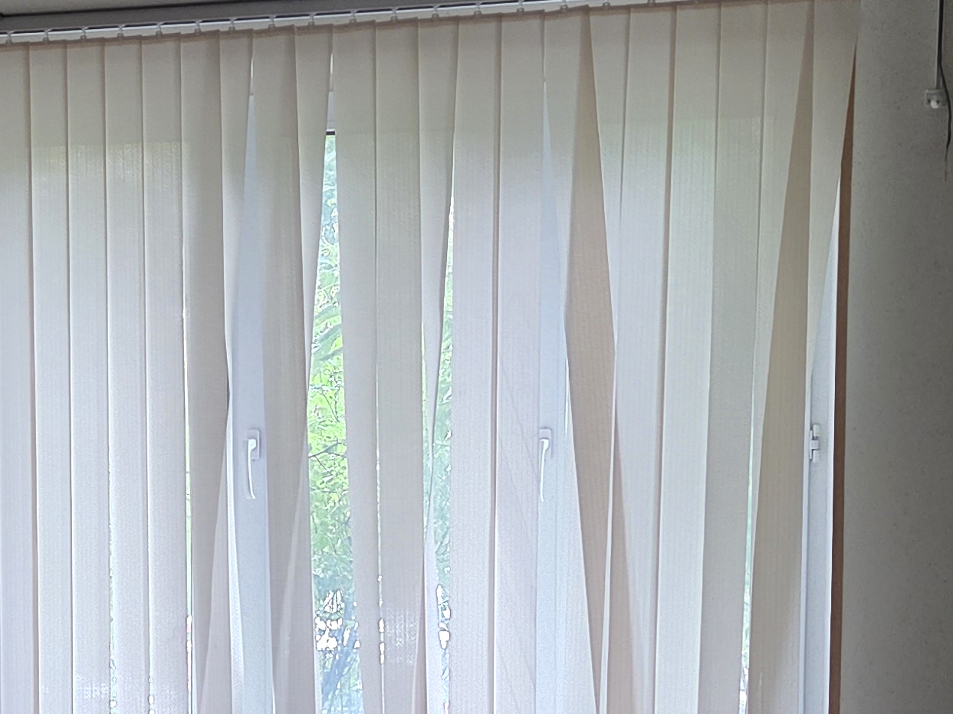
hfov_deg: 26.3
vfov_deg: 19.6
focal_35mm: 74
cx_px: 372
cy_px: 607
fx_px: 2037
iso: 500
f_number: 1.8
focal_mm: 5.4
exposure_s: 1/100
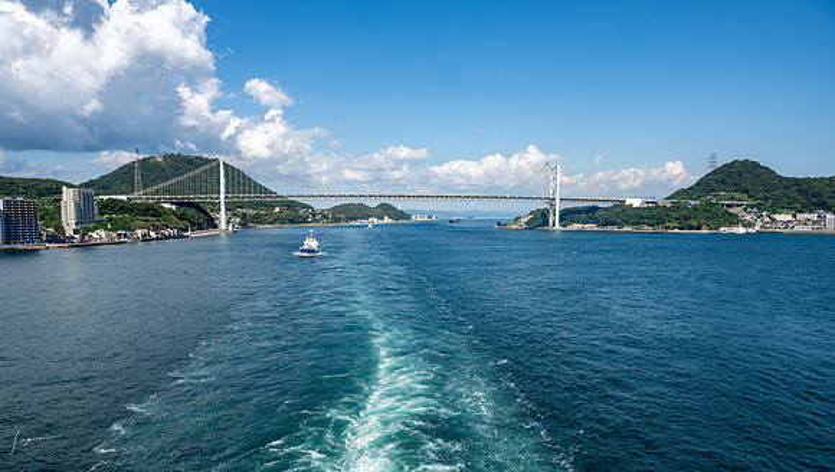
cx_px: 418
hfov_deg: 73.8
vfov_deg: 45.9
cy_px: 262
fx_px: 556
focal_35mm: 25
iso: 160
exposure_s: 1/160
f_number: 11
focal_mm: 24
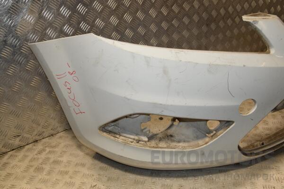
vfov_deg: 36.9
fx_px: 284
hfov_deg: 53.1
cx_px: 142
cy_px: 94
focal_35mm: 36
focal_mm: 24
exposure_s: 1/200
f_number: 9
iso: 800
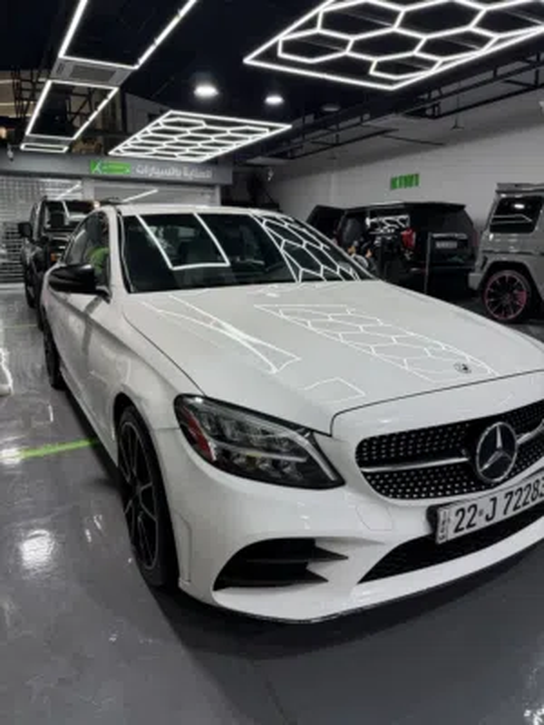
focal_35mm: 24
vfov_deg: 71.6
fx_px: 503
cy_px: 362
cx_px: 272
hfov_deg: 56.8
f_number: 1.78
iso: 64
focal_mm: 6.76
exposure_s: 1/151
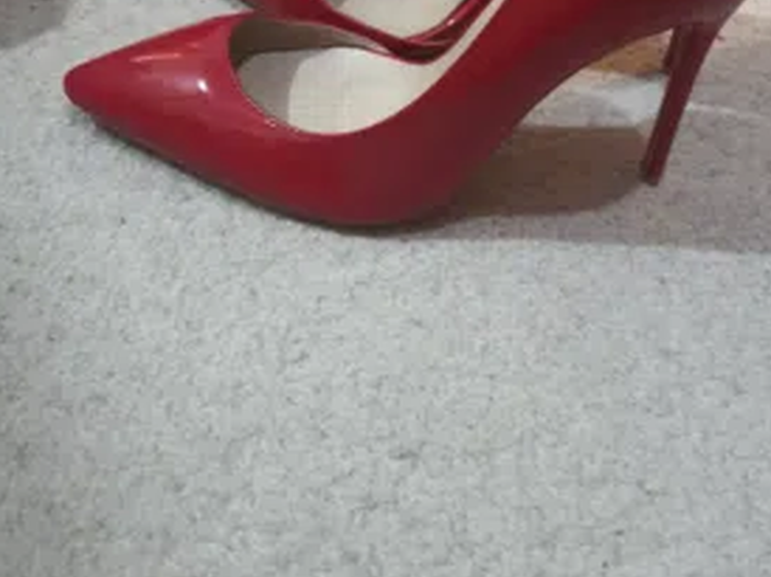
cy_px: 115
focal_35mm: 38
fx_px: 846
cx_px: 416
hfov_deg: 49.0
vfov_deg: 36.4
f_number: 1.7
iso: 500
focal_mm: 4.32
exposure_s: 1/33
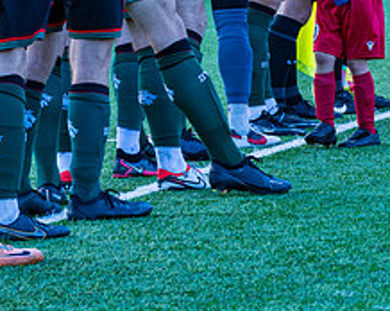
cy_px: 7
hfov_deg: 6.0
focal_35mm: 319
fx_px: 3679
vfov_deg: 4.8
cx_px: 411
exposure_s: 1/200
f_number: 5
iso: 200
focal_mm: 70
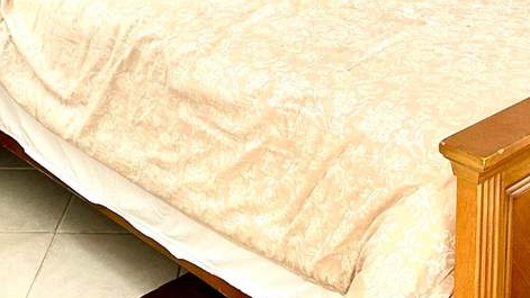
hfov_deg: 29.7
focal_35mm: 71
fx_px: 998
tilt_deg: -8.6
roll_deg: -1.4
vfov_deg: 15.4
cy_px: -172
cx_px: 323
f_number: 1.78
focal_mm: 6.86
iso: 320
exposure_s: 1/60
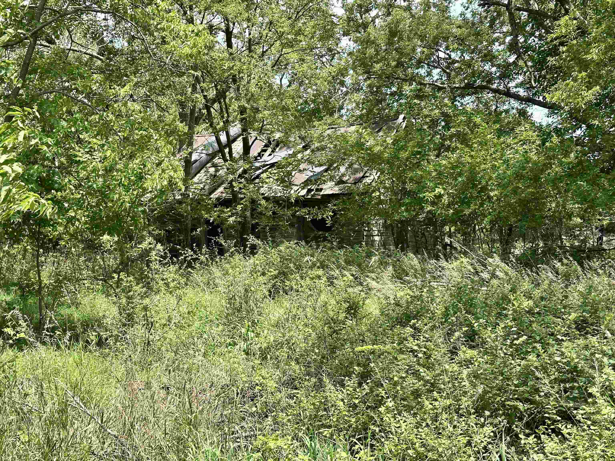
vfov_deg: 30.3
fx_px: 853
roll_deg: +0.3
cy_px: 230
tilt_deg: +0.3
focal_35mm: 48
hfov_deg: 39.7
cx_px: 308
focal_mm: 6.86
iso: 64
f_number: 1.78
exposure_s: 1/1227
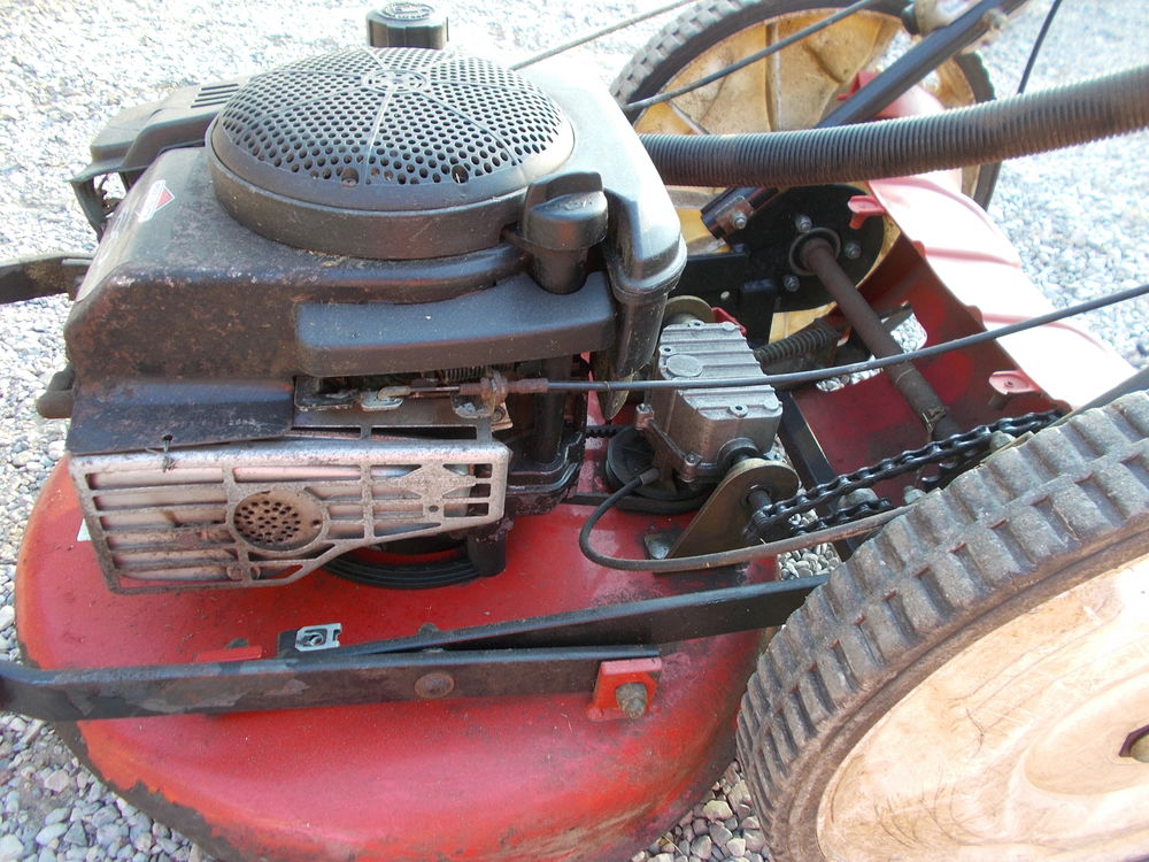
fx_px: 863
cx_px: 574
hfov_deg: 67.3
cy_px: 431
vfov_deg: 53.1
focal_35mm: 26
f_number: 3.2
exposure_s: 1/30
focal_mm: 4.6
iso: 80
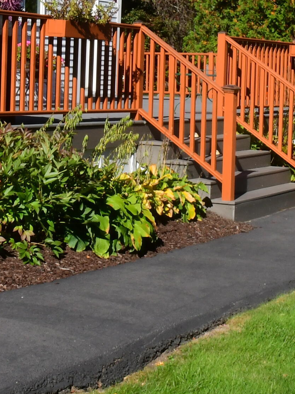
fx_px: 1057
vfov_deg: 20.7
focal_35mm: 93
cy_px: 46
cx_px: 112
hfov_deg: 15.9
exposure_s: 1/160
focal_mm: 18
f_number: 22
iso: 500
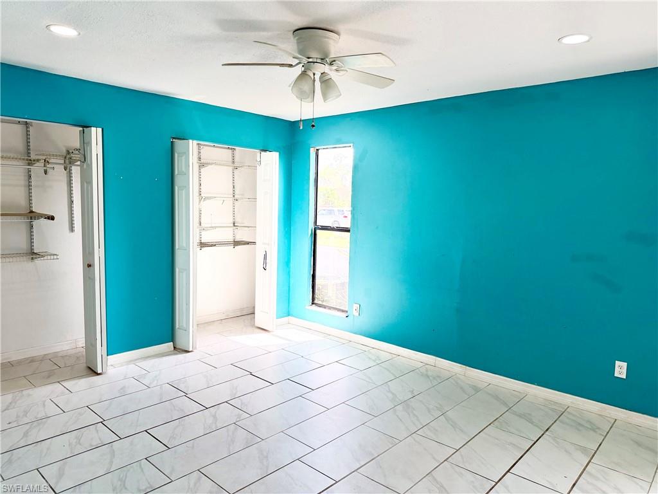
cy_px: 247
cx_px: 329
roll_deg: -1.4
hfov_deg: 71.6
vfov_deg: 56.8
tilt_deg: -6.2
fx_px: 456
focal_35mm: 24
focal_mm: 6.76
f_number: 1.78
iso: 100
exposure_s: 1/423
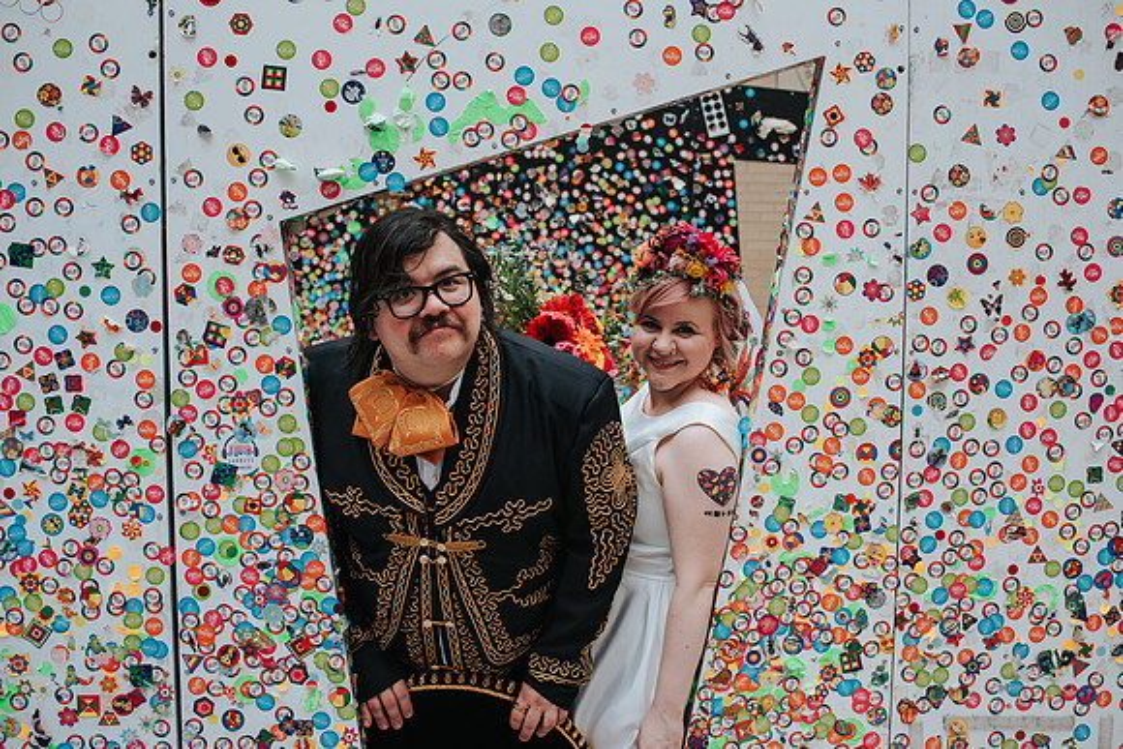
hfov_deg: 53.5
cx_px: 570
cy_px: 369
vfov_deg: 37.2
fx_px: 1113
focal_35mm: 36
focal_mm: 35
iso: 560
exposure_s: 1/1250
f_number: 3.5
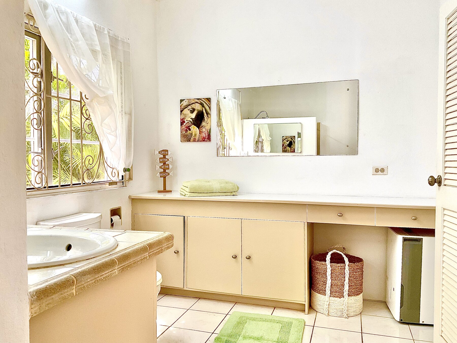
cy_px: 172
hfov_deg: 61.7
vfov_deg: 48.2
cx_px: 228
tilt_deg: -0.7
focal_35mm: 29
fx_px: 383
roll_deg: +0.5
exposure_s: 1/60
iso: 40
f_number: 1.8
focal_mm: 3
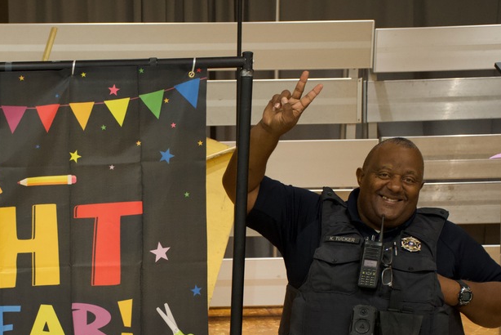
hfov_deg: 23.6
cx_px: 122
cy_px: 259
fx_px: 1183
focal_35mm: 85
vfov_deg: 16.0
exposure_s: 1/125
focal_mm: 34
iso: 2500
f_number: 4.2
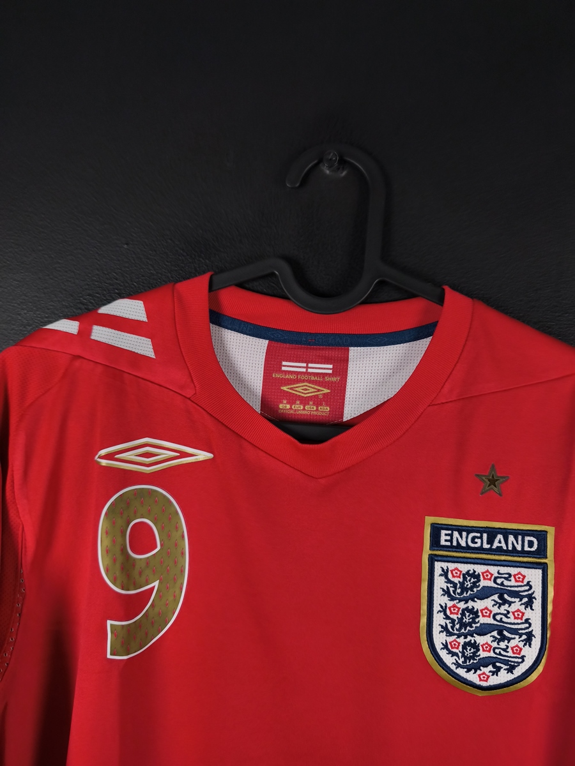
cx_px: 288
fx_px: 509
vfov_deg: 73.9
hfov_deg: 58.9
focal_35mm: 23
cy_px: 383
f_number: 1.6
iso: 400
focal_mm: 6.57
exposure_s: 1/200
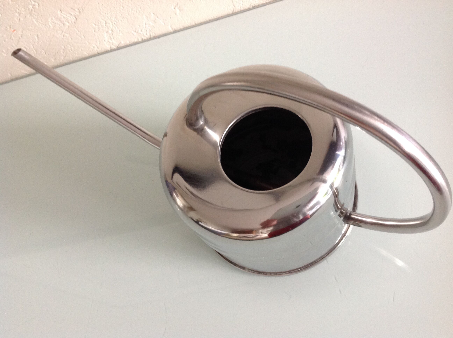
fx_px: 457
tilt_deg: -61.7
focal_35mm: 35
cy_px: 169
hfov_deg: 52.7
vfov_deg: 40.6
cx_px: 226
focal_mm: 4.28
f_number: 2.4
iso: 160
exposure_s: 1/15
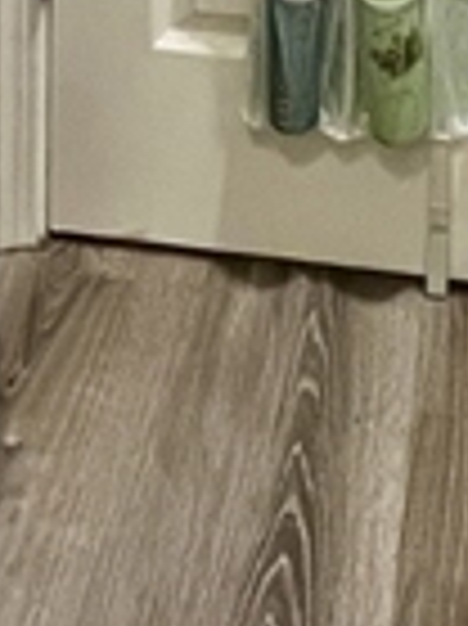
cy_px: -716
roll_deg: -2.9
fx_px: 1300
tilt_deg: -5.2
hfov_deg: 20.1
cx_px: 400
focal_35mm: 72
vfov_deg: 17.1
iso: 200
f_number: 1.8
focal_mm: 1.57
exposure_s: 1/60
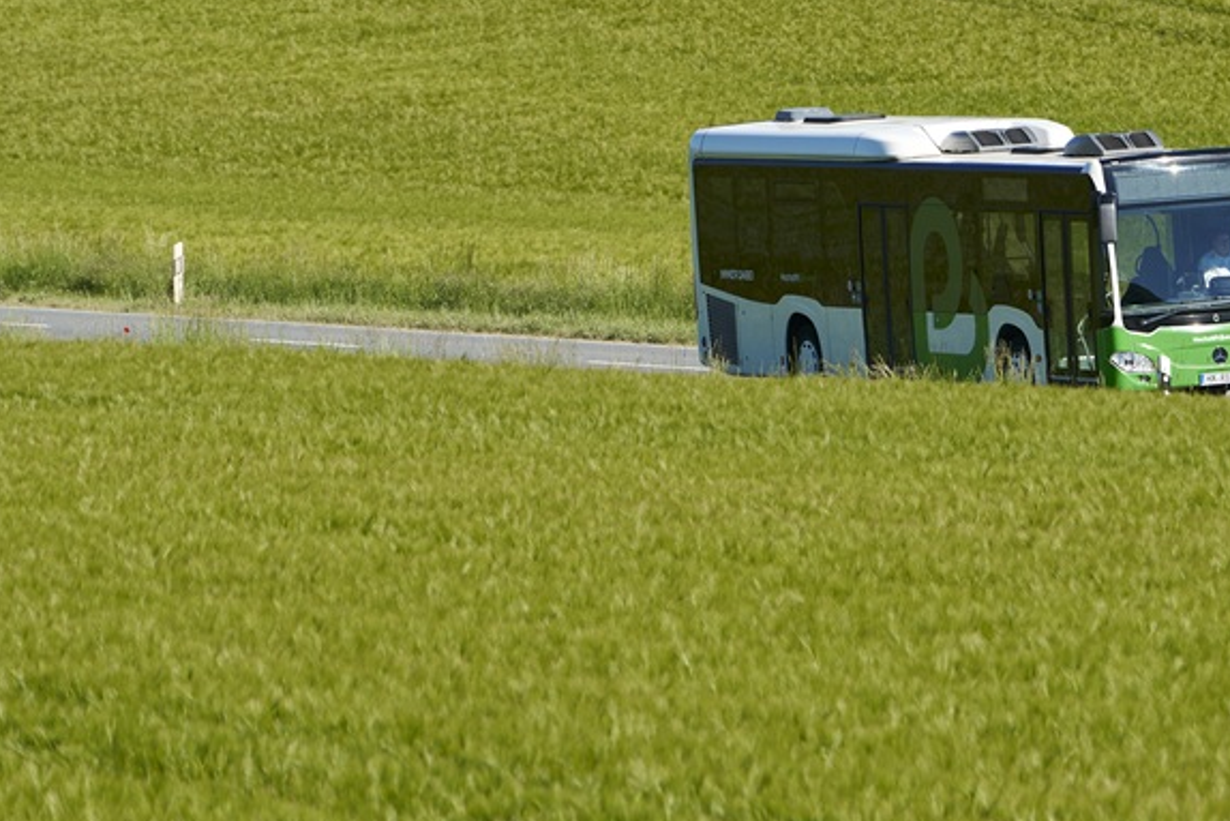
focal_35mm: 439
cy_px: -184
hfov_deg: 4.7
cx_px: 874
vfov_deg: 3.1
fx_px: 15002
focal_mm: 168
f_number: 3.5
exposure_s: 1/1000
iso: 100
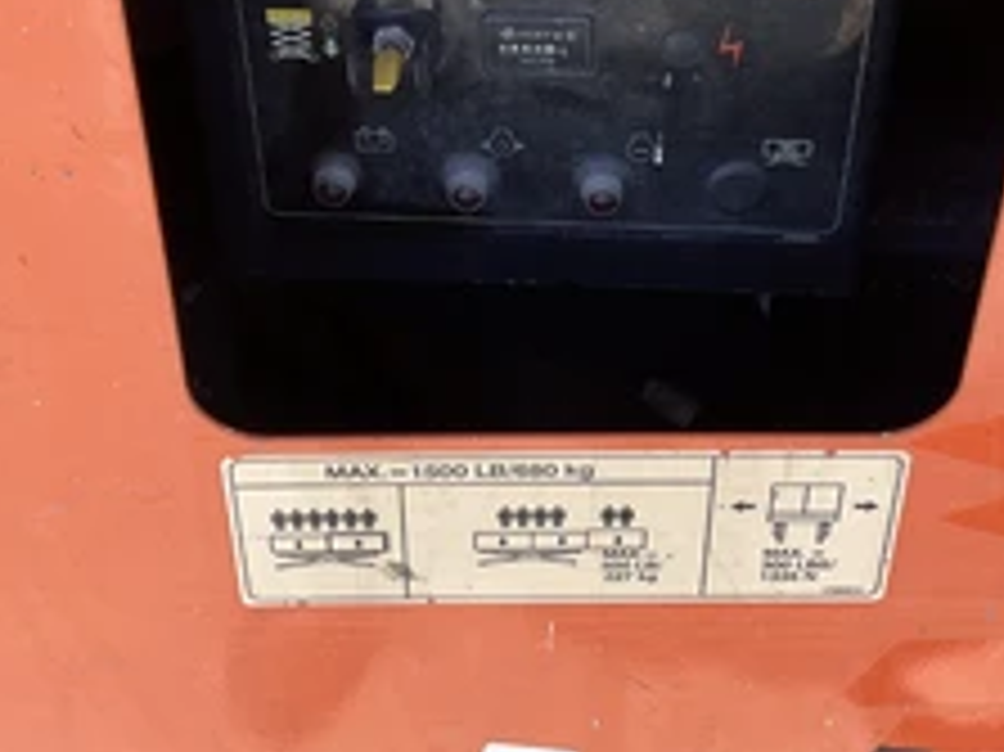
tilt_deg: -35.5
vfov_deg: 27.2
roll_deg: -2.6
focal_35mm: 52
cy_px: 108
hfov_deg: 36.8
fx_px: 1507
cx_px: 554
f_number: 1.8
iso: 16
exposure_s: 1/272
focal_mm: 3
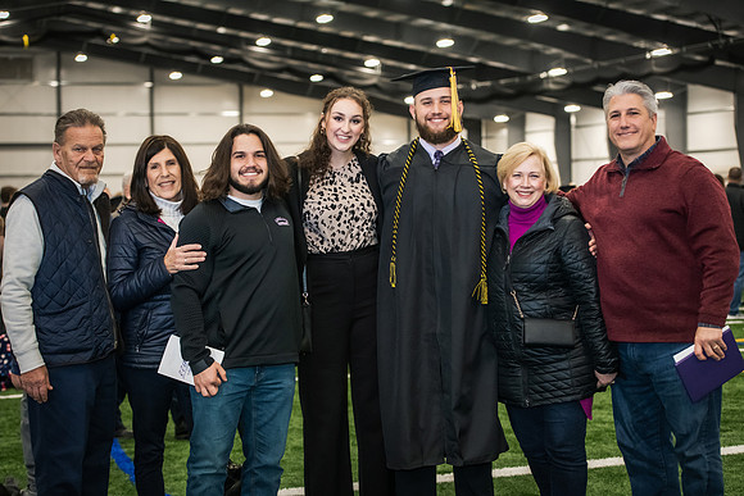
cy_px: 248
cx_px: 372
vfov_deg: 19.5
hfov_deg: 28.8
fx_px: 1447
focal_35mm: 70
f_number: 3.5
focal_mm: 70
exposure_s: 1/200
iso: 3200
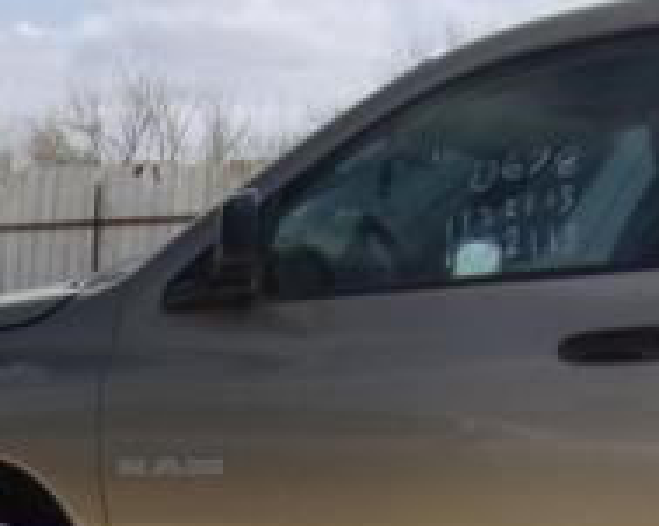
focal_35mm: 99
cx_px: -391
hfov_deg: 17.1
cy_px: 1038
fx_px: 1930
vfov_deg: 13.4
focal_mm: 4.3
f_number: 10.8
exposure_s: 1/160
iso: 80
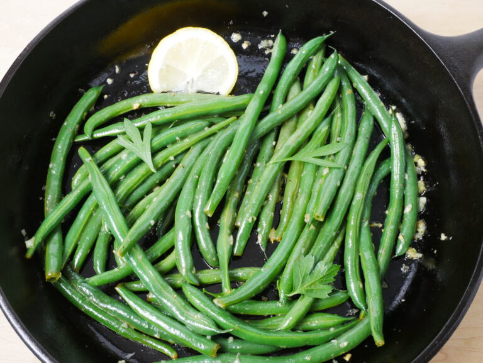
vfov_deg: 32.9
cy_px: 182
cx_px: 242
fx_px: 614
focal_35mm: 44
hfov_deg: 42.9
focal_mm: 22
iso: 800
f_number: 11
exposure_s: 1/2.5
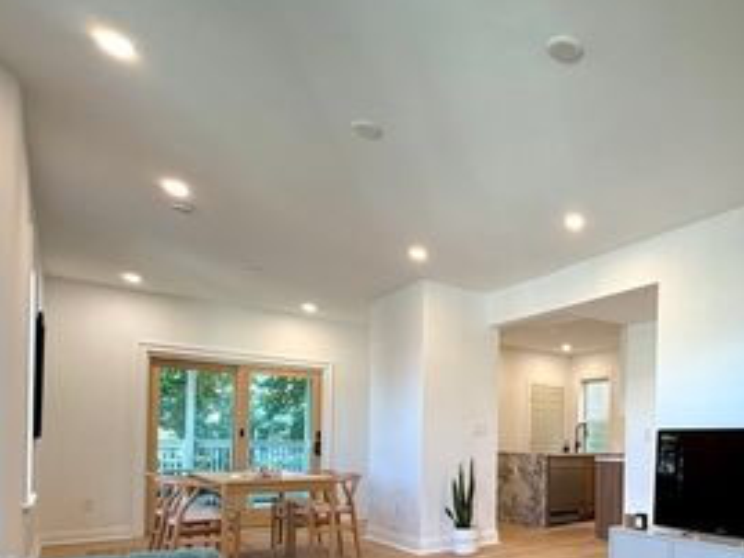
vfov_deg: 50.1
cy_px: 441
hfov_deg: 61.5
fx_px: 559
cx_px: 600
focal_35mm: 26
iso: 160
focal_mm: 2.22
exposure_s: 1/120
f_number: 2.2
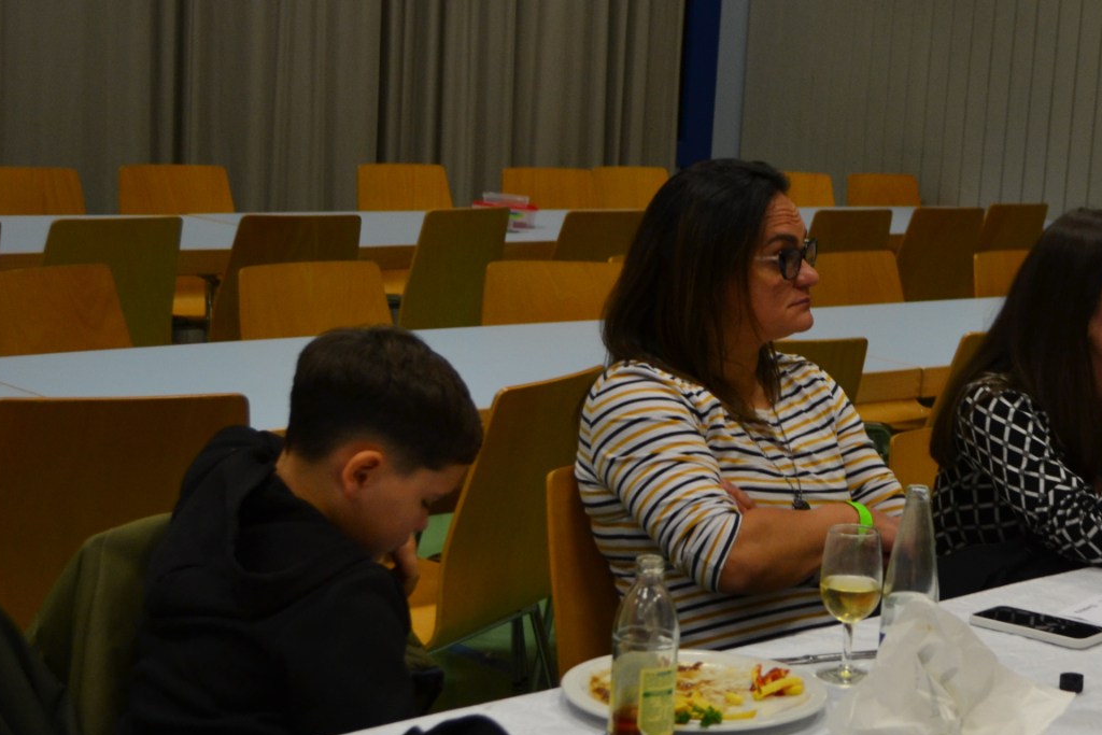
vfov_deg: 18.9
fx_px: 2204
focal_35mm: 72
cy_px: 407
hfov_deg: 26.8
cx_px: 1059
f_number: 4
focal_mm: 24
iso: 400
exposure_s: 1/40
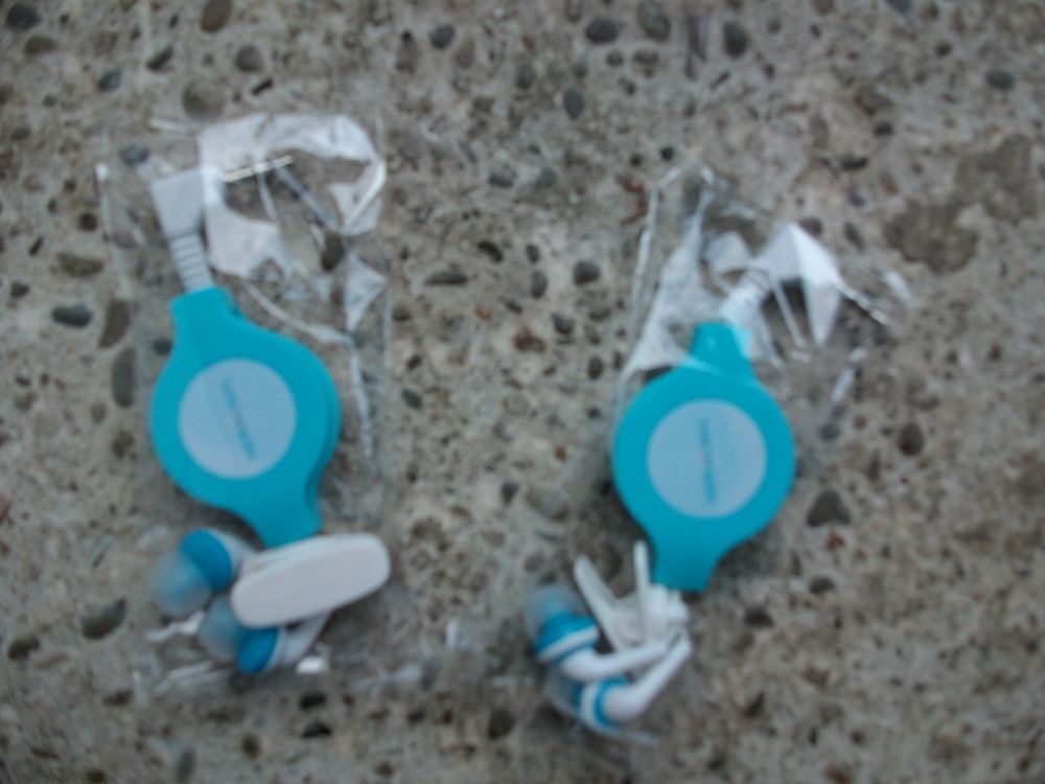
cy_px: 392
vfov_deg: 44.2
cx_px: 522
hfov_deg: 56.8
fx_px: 966
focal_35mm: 32
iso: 80
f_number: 2.9
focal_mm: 5.7
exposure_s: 1/348
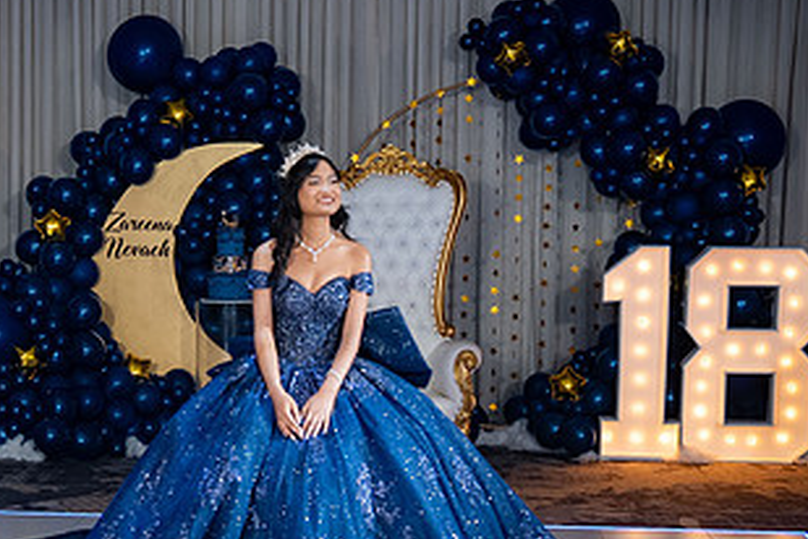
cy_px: 383
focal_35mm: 75
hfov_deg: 26.8
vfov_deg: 18.1
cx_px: 238
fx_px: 1683
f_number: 4
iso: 800
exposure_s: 1/160
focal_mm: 40
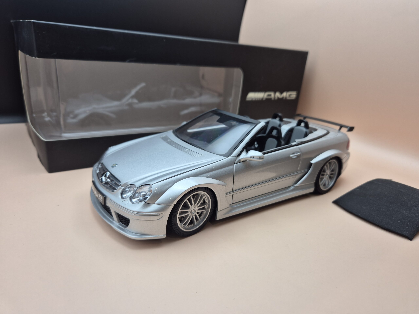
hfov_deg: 73.9
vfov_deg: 58.9
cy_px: 157
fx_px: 278
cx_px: 210
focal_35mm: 23
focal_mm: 5.4
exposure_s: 1/51
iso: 25
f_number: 1.8
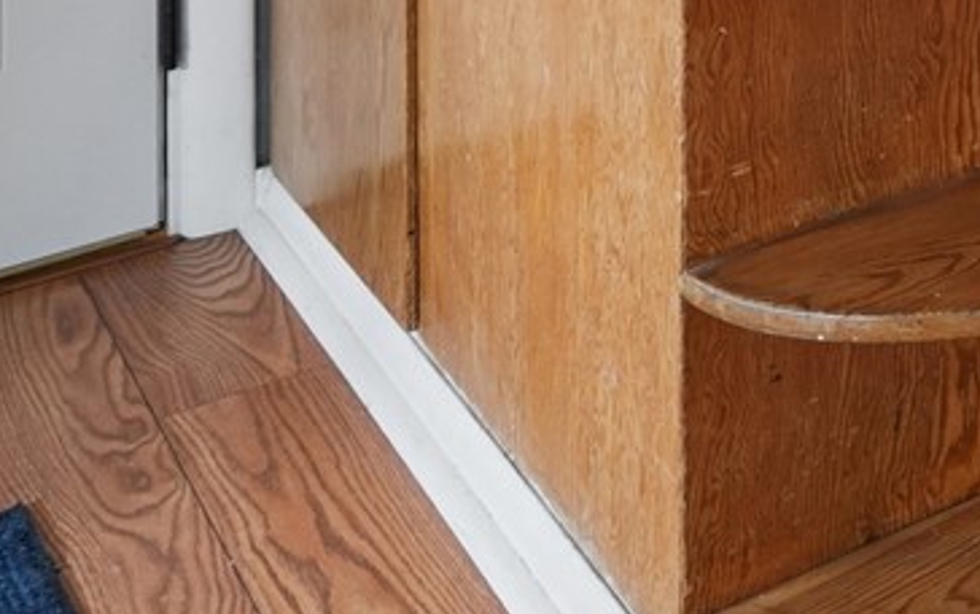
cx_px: 2220
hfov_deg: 16.1
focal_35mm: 76
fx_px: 2031
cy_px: -831
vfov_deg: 13.2
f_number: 9
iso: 640
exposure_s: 1/15
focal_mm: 16
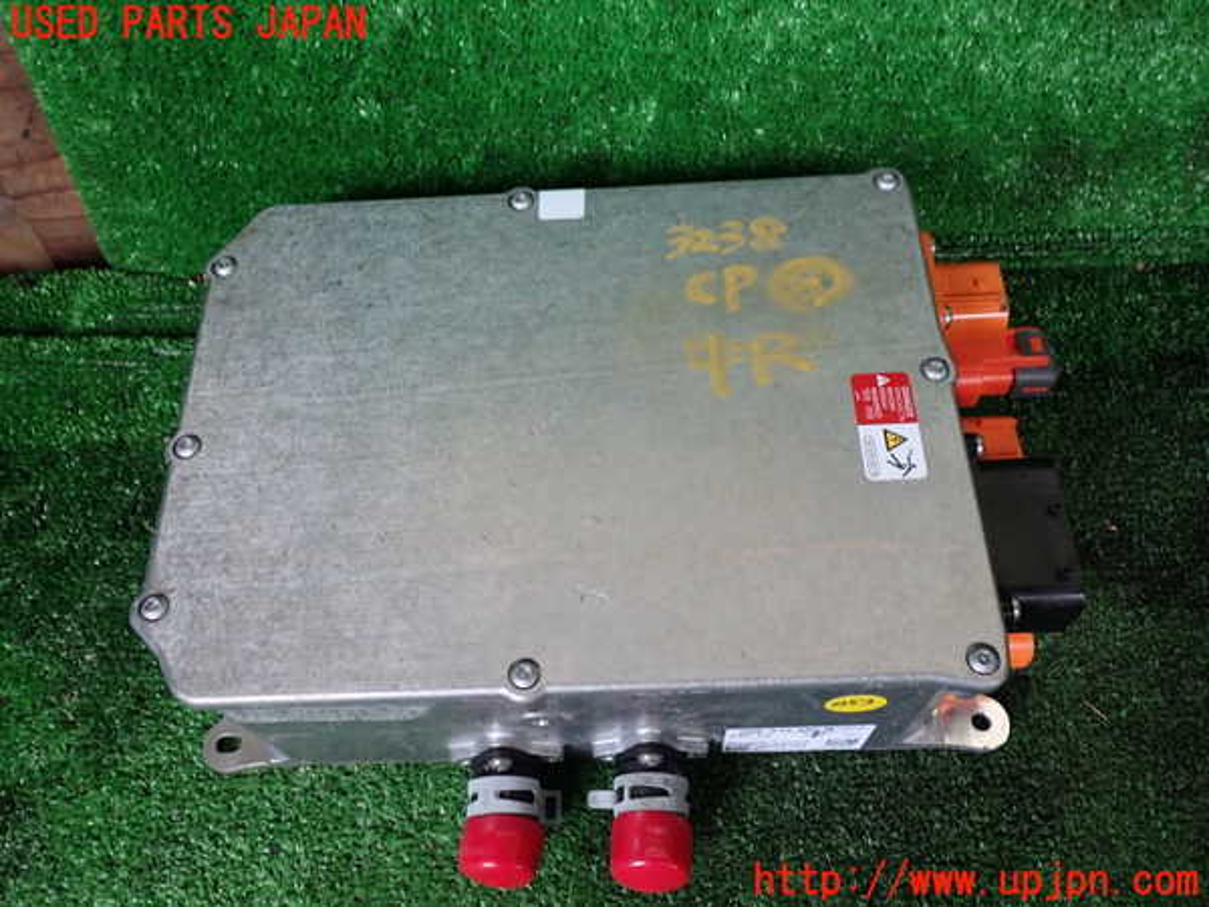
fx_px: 1048
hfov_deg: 60.0
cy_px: 454
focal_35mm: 30
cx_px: 604
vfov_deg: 46.8
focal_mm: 5.4
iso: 200
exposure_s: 1/30
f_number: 2.3
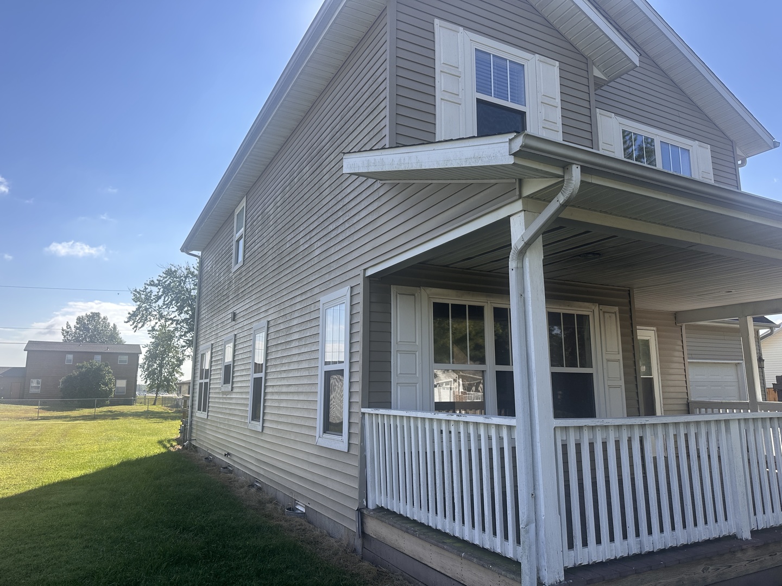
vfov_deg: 56.8
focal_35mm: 24
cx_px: 391
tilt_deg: +11.4
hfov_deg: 71.6
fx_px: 542
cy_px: 293
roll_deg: -1.1
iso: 80
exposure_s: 1/2469
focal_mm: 6.86
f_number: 1.78
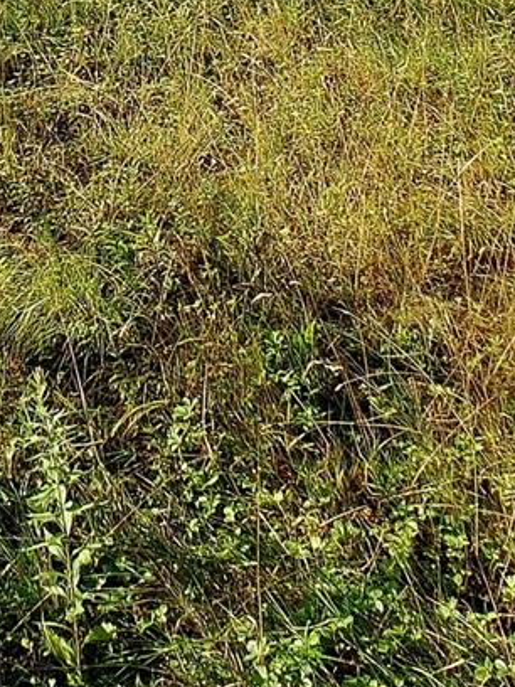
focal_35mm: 49
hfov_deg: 28.1
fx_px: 972
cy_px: -222
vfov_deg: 30.2
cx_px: 17
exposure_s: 1/2000
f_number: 2.2
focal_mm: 1.74
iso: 40
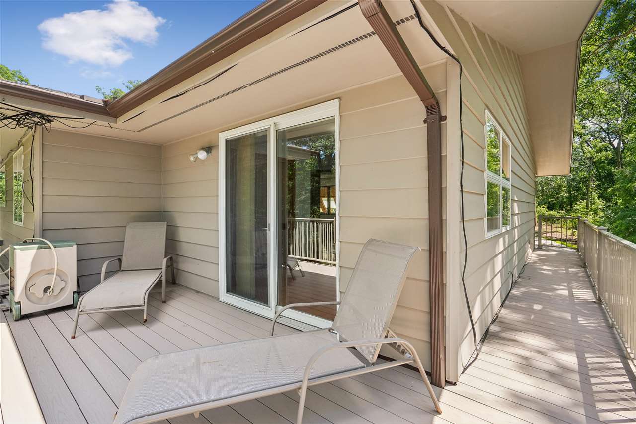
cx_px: 318
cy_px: 212
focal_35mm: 17
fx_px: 300
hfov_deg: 93.3
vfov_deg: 70.4
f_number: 9
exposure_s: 1/125
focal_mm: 17
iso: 400
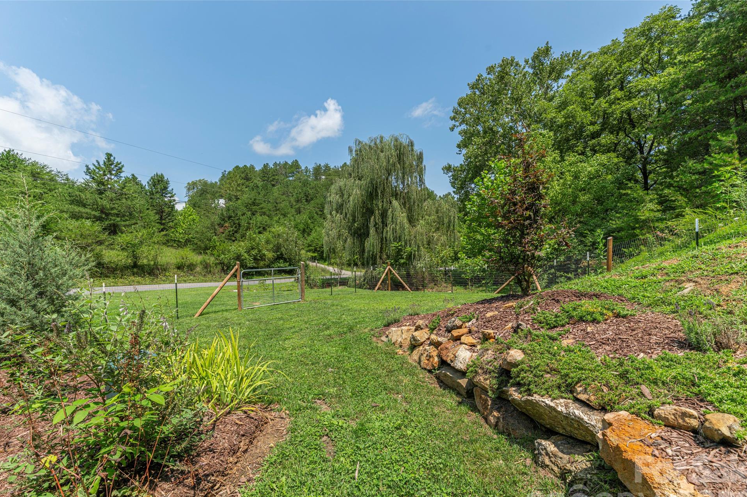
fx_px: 311
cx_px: 359
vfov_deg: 77.2
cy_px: 266
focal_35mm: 15
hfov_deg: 100.4
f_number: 8
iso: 320
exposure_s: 1/2000
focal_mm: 14
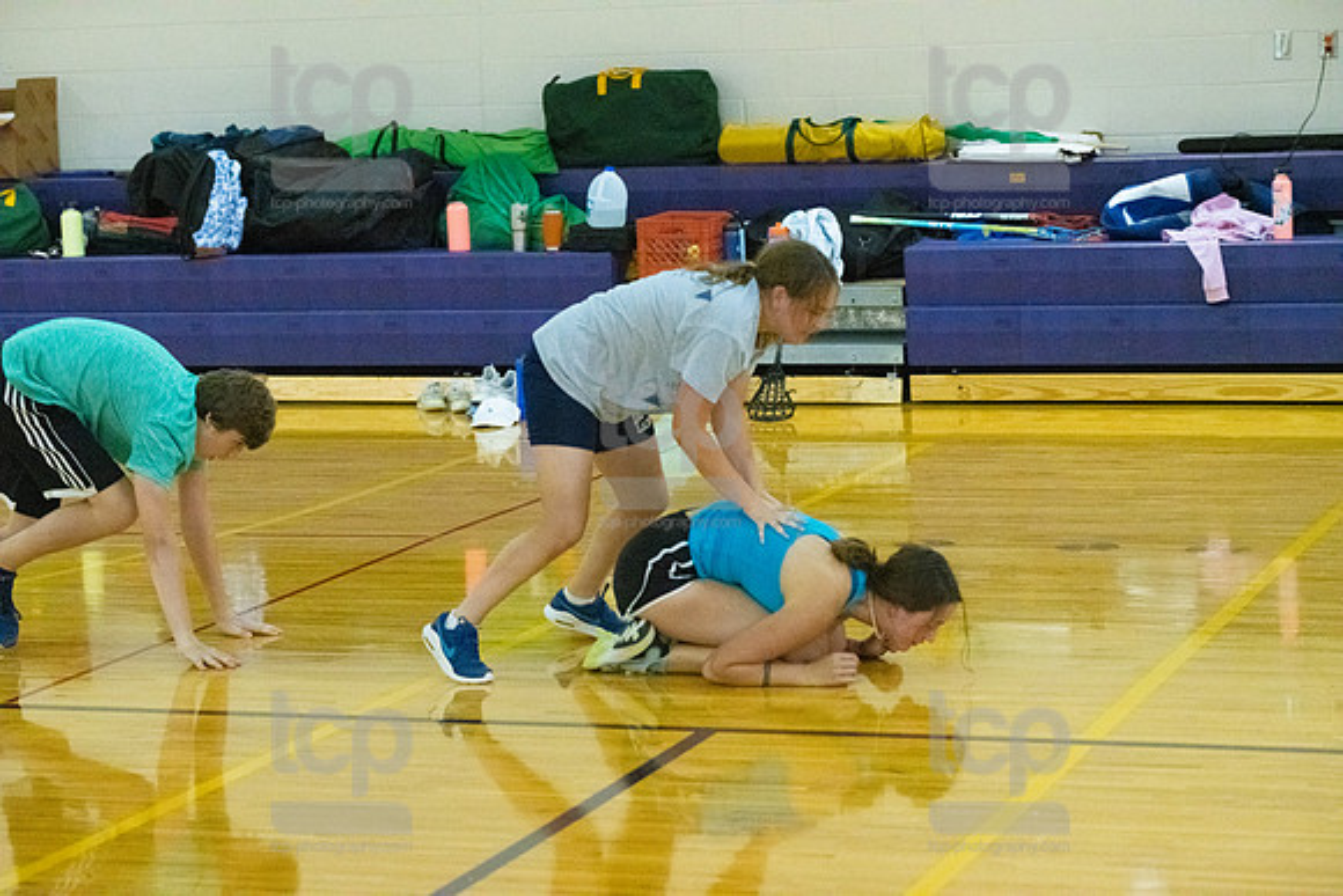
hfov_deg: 21.5
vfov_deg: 14.4
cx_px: 672
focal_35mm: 95
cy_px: 448
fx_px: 3545
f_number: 4.5
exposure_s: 1/640
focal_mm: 95
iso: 6400
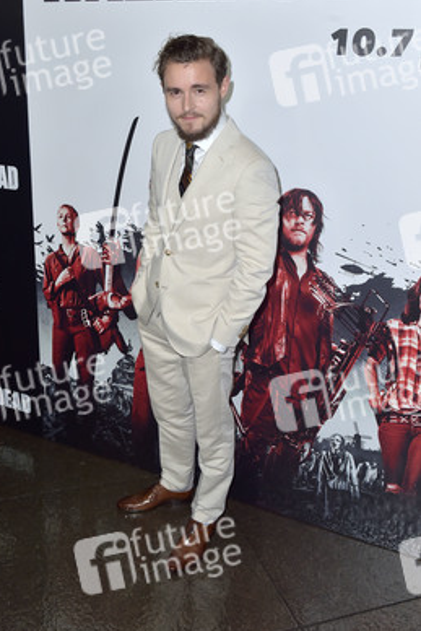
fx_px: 578
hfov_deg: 40.0
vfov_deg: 57.2
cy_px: 312
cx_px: 206
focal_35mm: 33
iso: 500
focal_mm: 32
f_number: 5.6
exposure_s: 1/250
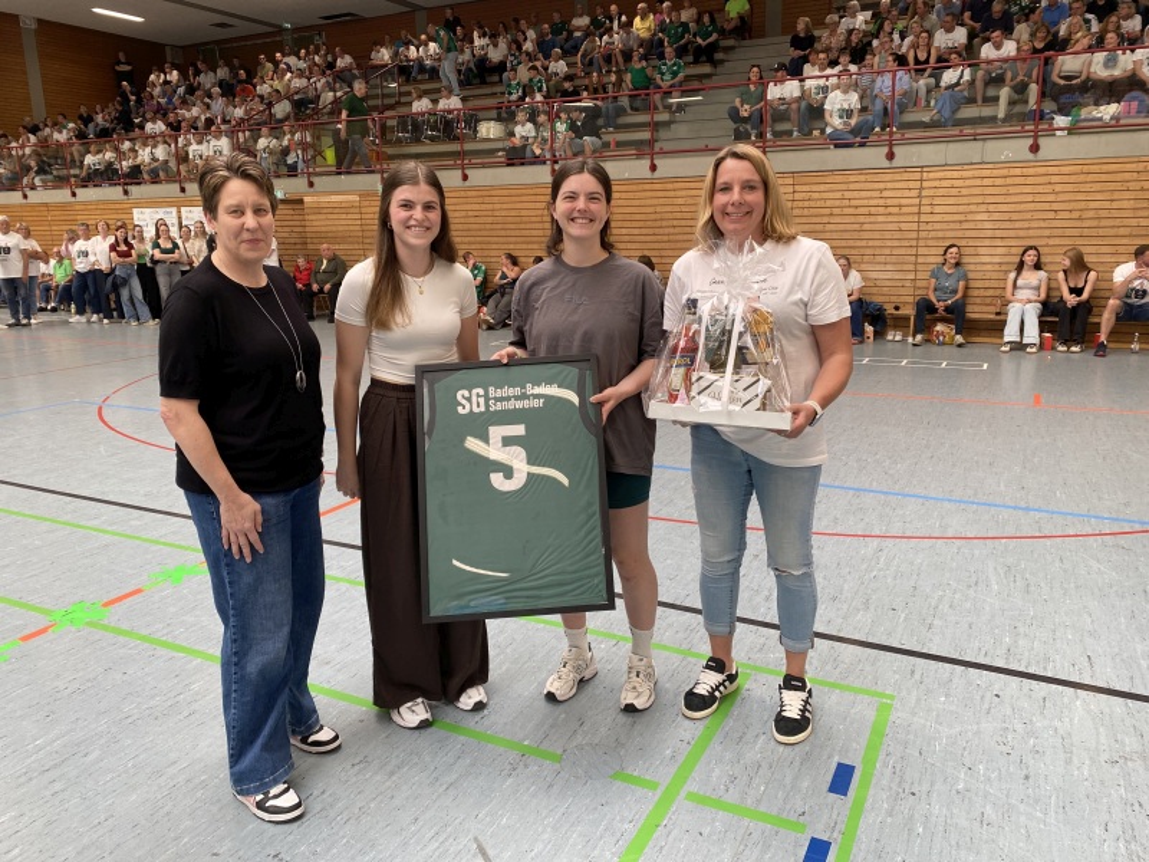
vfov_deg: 53.1
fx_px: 863
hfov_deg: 67.3
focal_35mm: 26
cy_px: 431
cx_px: 574
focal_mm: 4.25
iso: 50
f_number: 1.8
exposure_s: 1/121
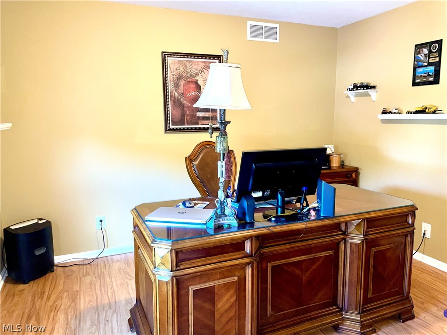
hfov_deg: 67.3
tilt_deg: -8.6
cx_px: 224
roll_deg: +0.6
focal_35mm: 26
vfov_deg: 53.1
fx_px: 336
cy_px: 168
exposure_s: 1/15
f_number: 1.6
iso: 64
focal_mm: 4.2
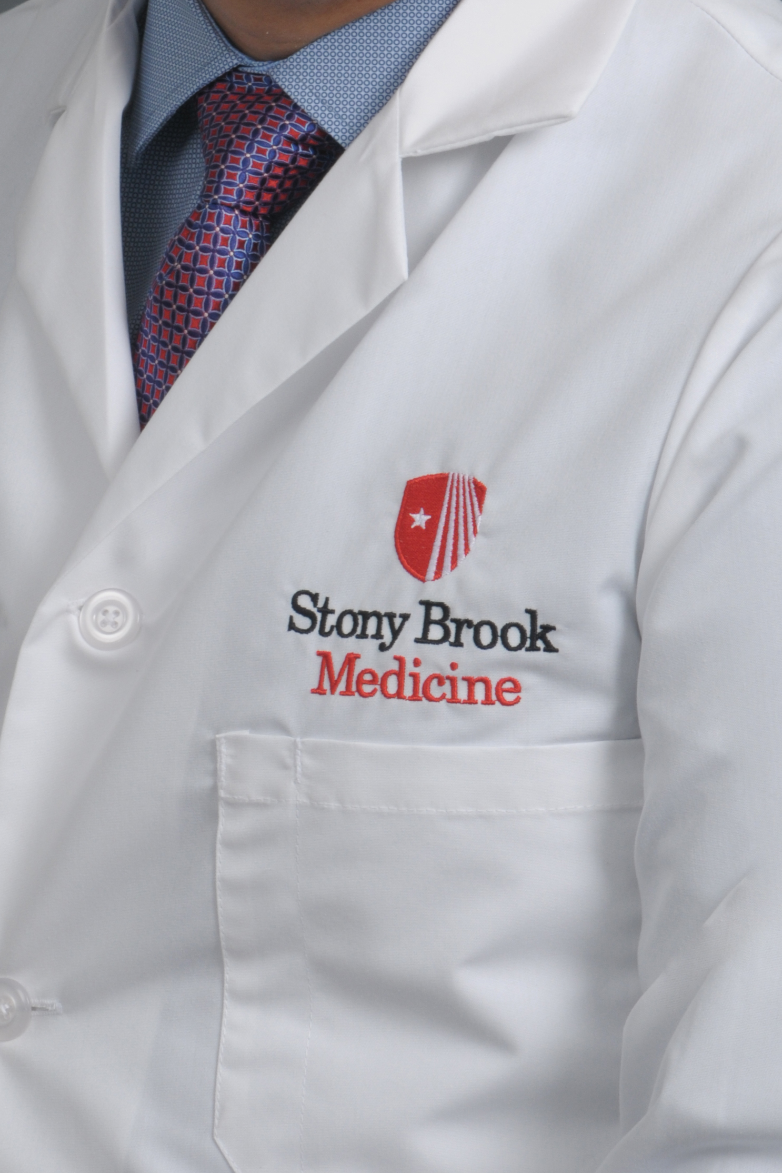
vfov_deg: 6.8
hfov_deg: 4.6
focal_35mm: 302
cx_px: 228
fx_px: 9835
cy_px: 164
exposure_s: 1/125
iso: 200
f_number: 16
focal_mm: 105
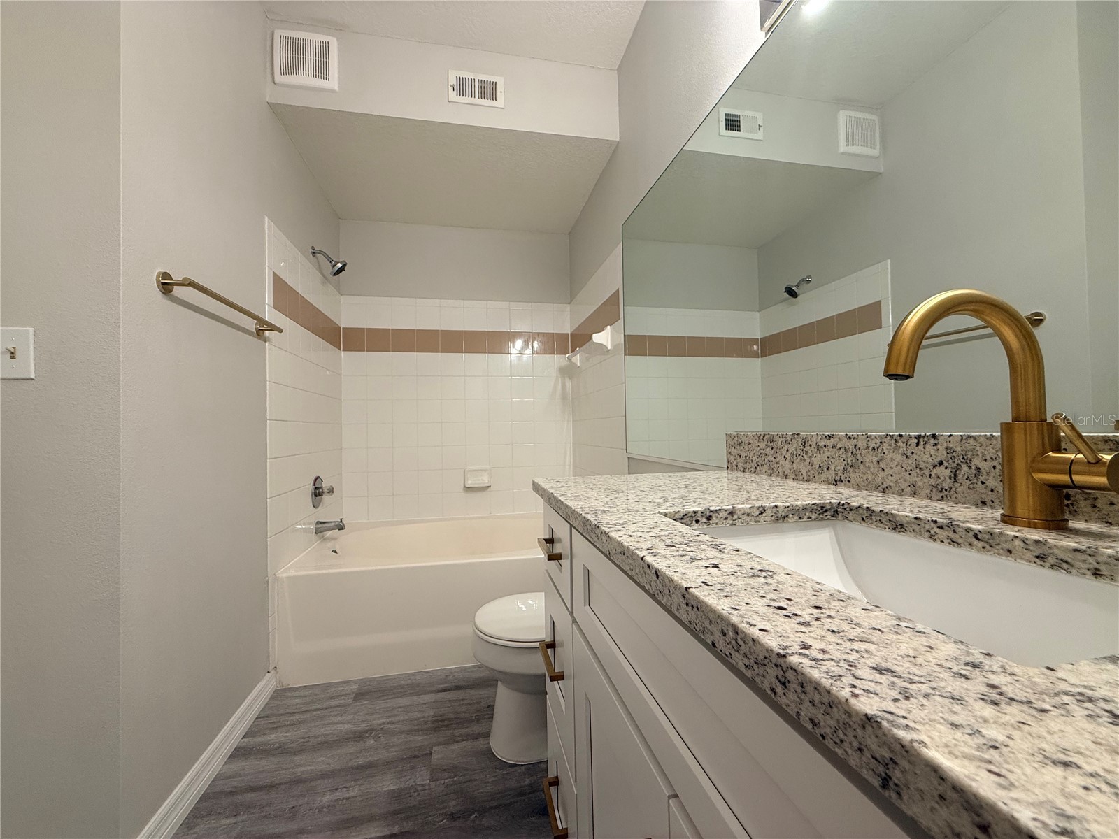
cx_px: 560
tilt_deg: +1.7
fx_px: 453
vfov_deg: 85.7
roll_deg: +1.3
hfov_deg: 102.1
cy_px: 420
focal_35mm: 14
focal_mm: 2.22
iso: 125
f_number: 2.2
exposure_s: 1/120
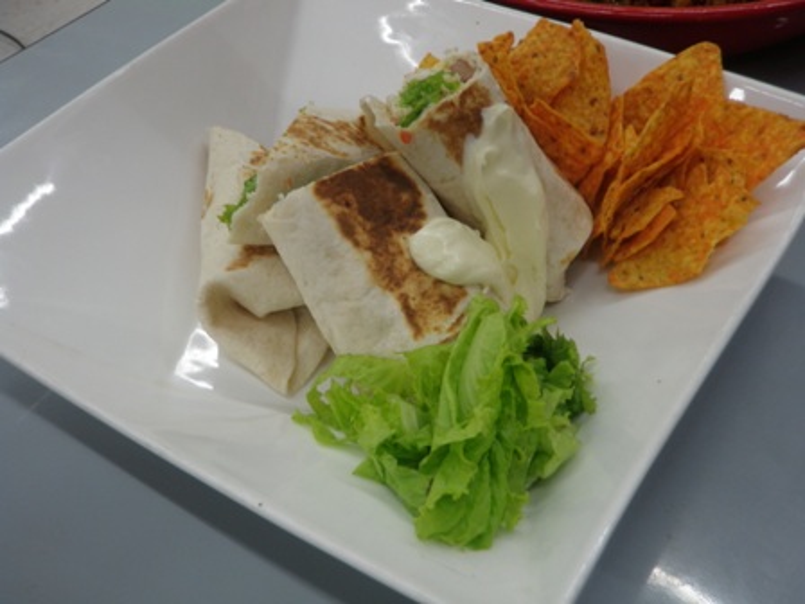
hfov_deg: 44.8
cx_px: 402
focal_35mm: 42
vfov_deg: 34.3
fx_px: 977
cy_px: 302
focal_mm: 7.57
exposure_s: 1/15
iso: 100
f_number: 4.3
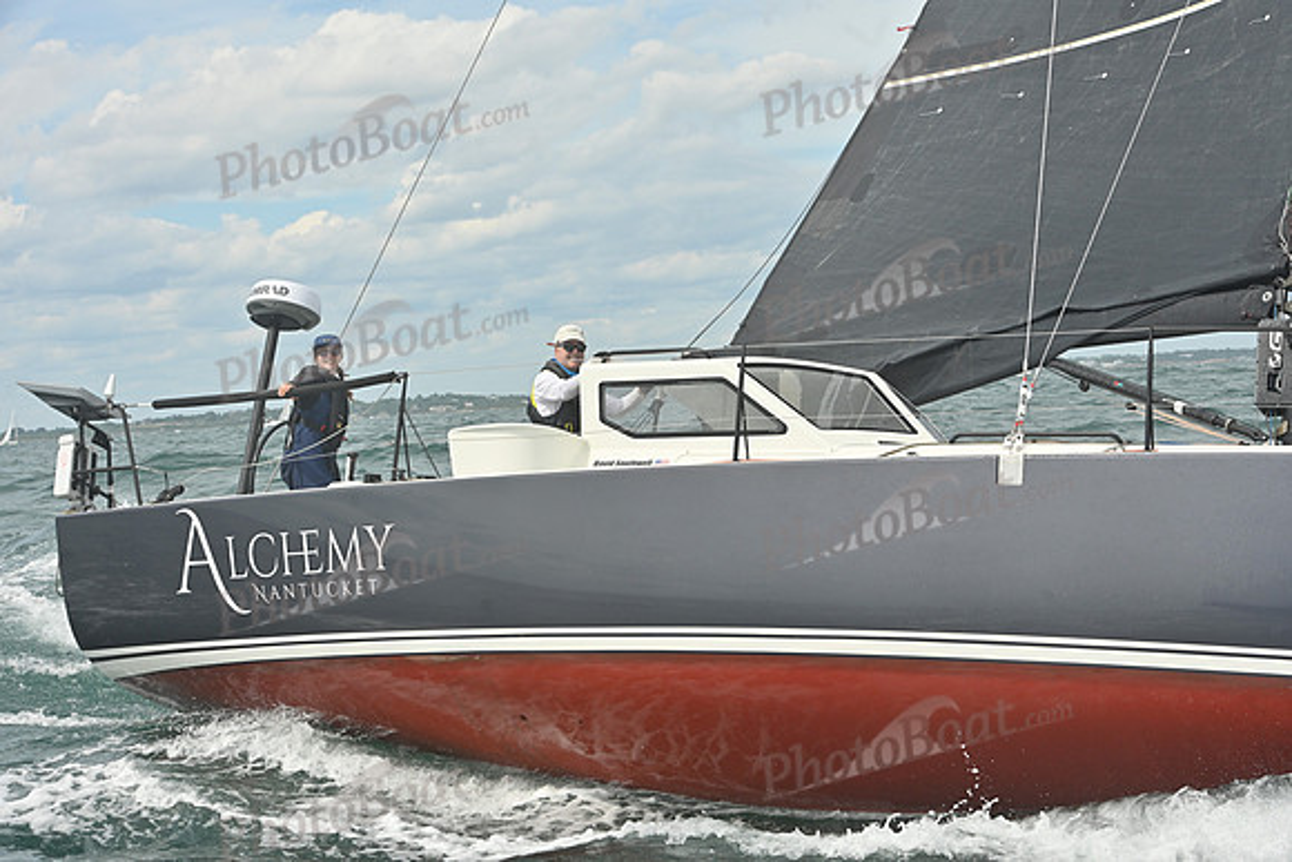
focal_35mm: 70
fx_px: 2513
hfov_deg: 28.8
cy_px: 431
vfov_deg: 19.5
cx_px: 646
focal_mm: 70
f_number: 10
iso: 320
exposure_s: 1/1250
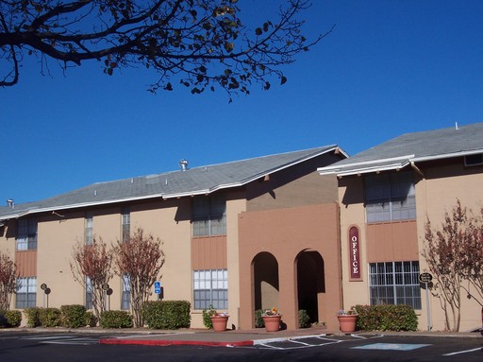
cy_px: 181
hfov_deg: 37.5
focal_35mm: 51
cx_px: 242
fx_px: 711
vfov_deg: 28.5
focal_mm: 10.7
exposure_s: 1/1000
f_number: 5.6
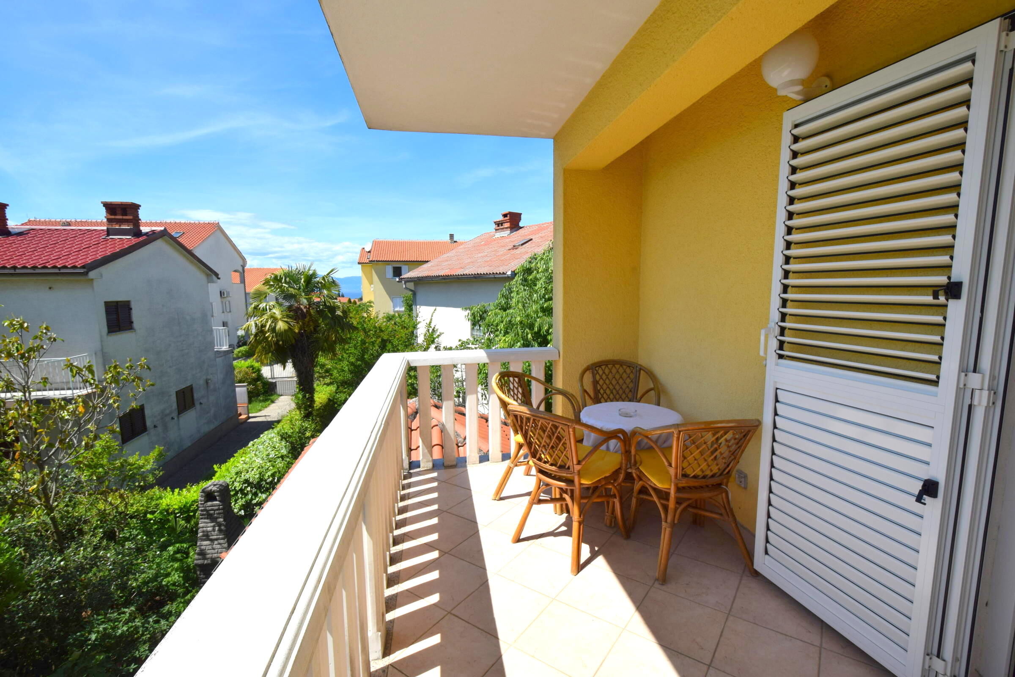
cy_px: 338
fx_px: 423
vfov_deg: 77.3
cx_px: 508
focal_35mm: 15
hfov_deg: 100.4
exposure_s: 1/400
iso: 200
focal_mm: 10
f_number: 10
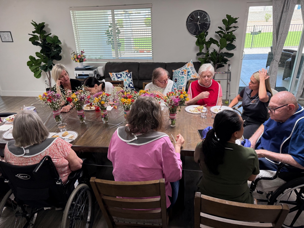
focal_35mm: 24
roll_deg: +2.1
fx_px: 211
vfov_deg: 56.8
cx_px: 152
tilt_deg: -22.6
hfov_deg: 71.6
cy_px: 114
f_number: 1.78
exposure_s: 1/165
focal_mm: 6.76
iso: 160
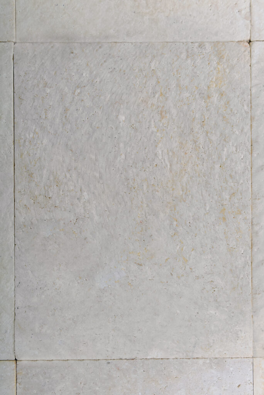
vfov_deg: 54.4
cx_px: 132
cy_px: 198
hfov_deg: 37.9
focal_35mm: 35
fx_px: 384
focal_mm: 35
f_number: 4.5
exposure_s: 1/125
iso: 125
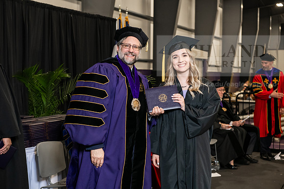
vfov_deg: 19.5
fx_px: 552
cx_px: 142
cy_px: 94
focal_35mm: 70
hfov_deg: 28.8
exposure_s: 1/200
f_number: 5
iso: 2500
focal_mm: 70
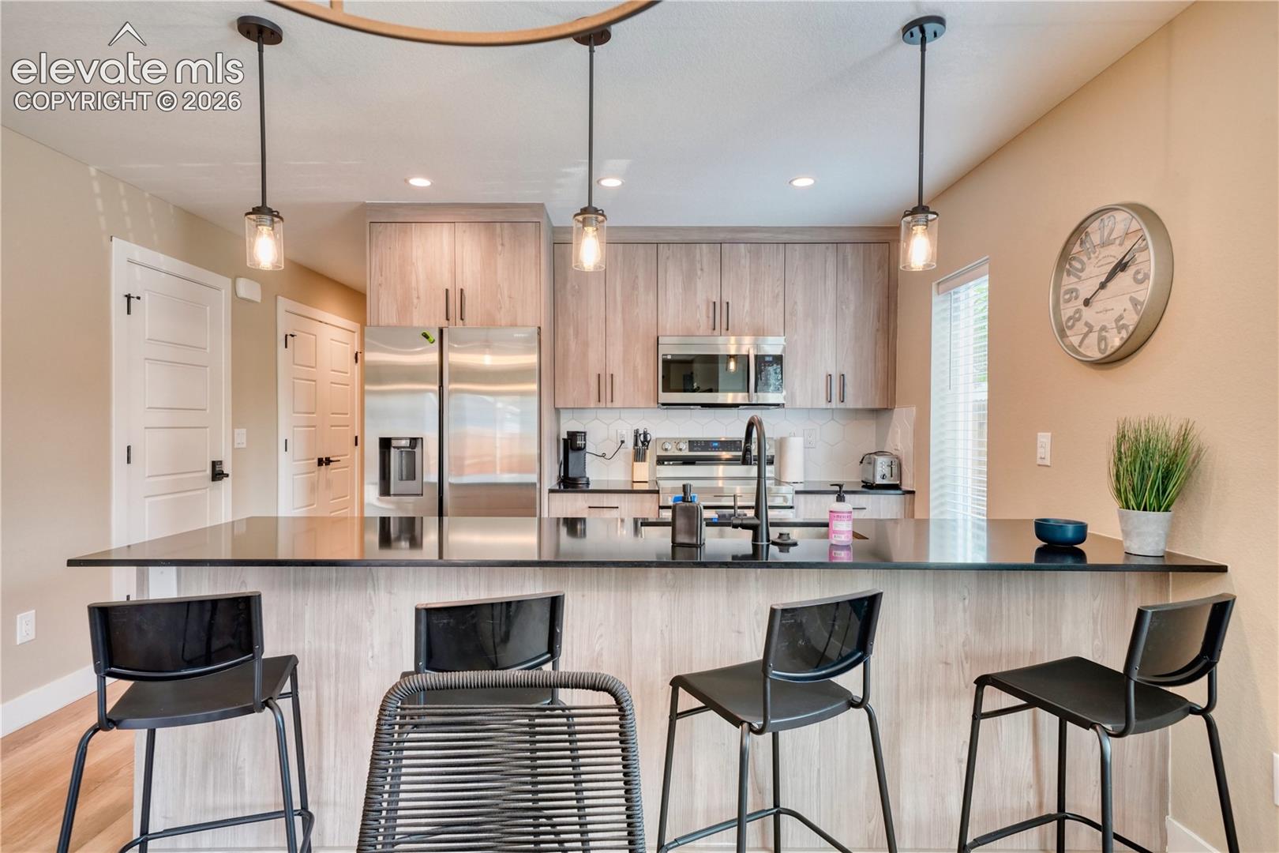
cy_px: 426
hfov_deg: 86.9
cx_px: 640
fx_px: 675
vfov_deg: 64.6
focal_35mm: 19
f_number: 7.1
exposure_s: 1/50
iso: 1250
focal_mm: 19
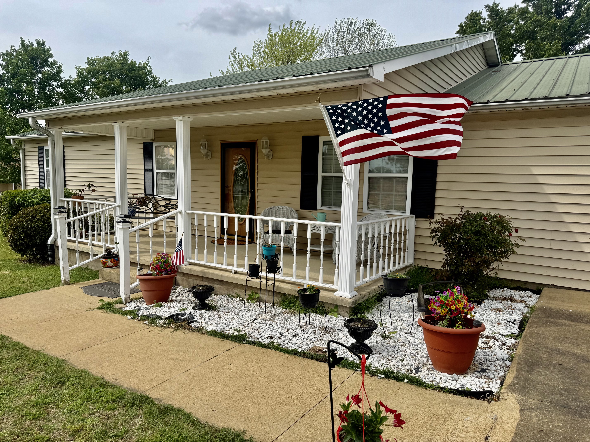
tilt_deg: -6.0
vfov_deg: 56.8
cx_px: 295
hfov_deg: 71.6
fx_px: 409
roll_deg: -1.0
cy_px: 221
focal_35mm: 24
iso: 80
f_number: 1.78
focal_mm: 6.76
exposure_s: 1/3953
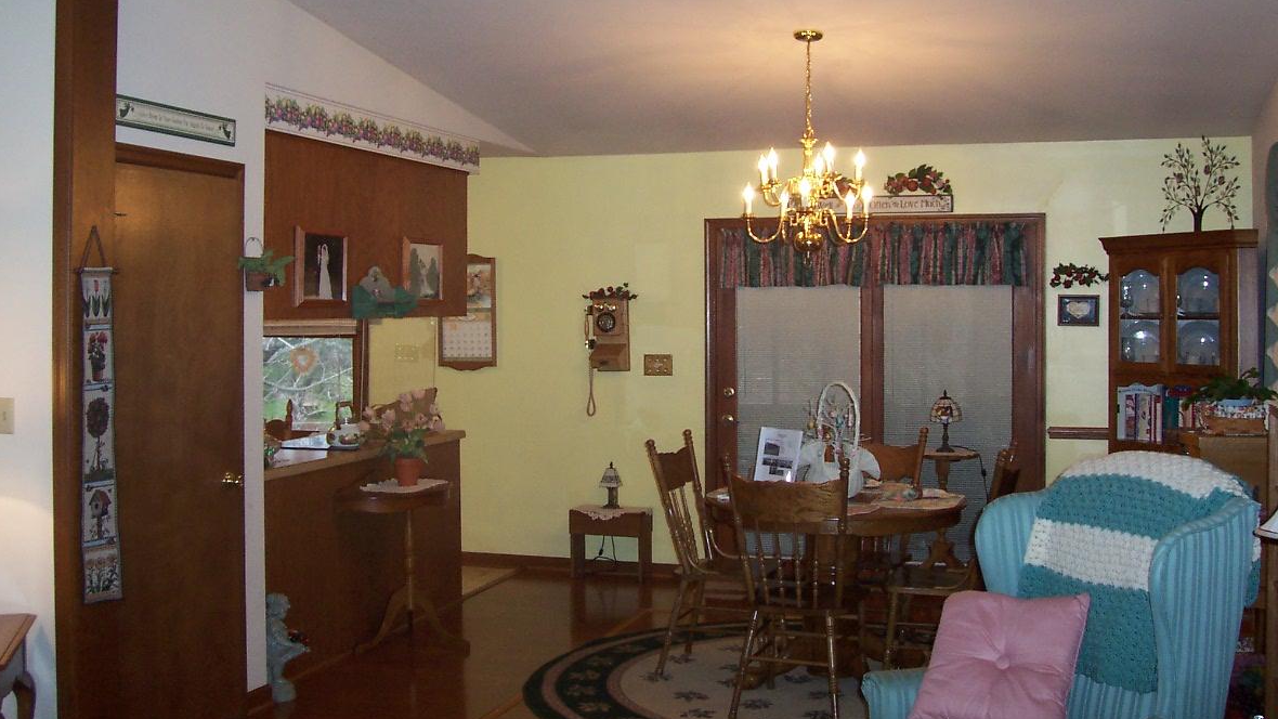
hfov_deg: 49.4
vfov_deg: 29.0
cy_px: 327
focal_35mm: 41
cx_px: 645
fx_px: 1390
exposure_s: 1/60
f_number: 2.8
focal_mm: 5.6
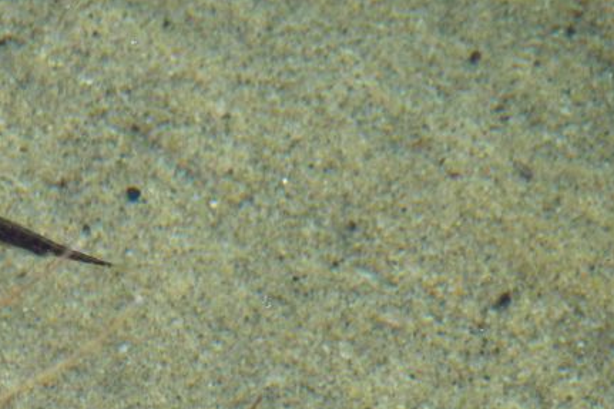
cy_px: 358
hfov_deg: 3.6
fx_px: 9871
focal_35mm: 579
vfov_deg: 2.4
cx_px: 80
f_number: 4.9
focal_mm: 49.2
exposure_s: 1/500
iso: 160
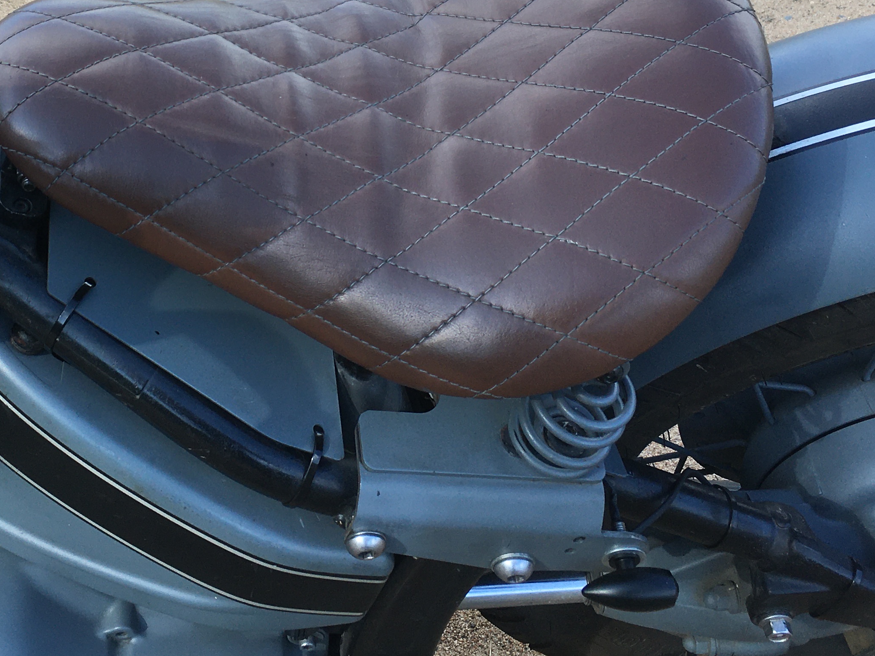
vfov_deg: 25.0
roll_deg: +2.5
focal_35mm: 57
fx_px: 1441
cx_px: 265
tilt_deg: -33.0
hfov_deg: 33.4
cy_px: 88
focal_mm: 4.15
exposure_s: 1/337
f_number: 2.2
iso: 25
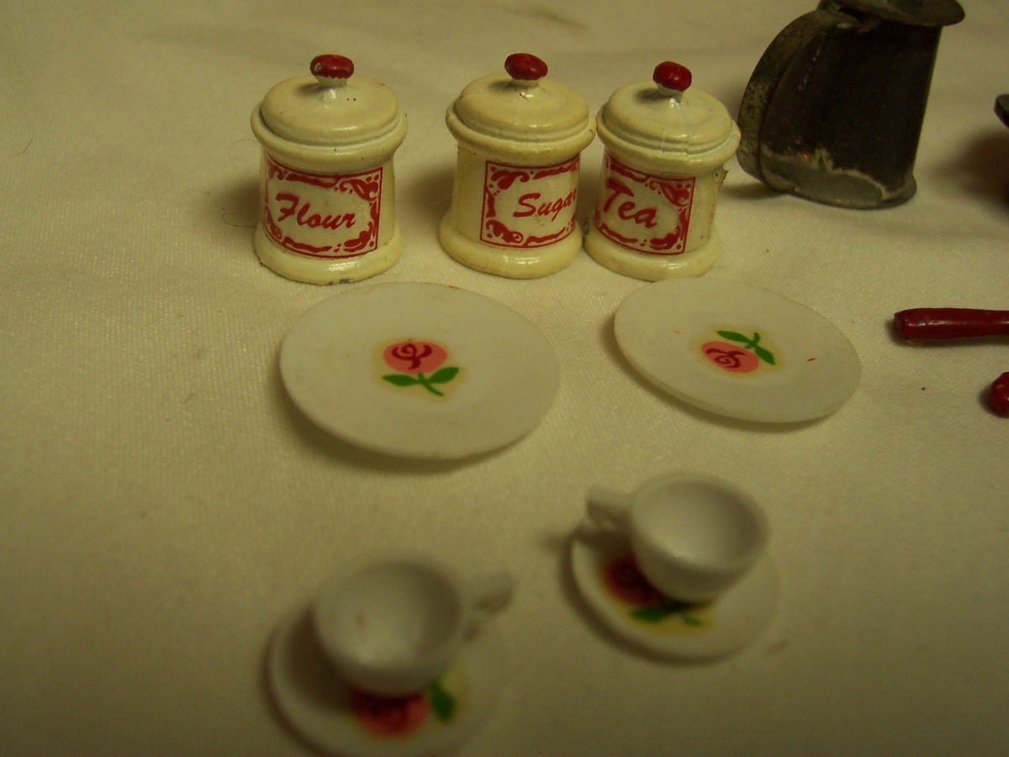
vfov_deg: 38.7
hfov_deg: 50.1
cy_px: 378
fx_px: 1078
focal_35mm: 37
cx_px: 504
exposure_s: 1/125
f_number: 2.8
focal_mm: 5.6
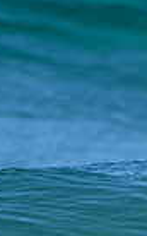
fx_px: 23220
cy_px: 116
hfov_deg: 0.4
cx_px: 334
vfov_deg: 0.6
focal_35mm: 3615
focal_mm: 800
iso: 450
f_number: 6.3
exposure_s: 1/2000
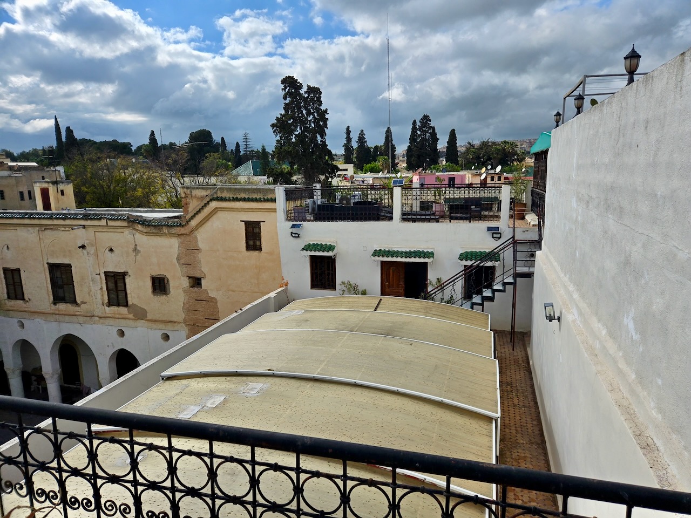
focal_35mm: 23
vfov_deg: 58.9
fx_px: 459
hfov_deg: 73.9
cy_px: 259
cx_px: 346
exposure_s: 1/2921
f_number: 1.8
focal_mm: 5.4
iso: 32
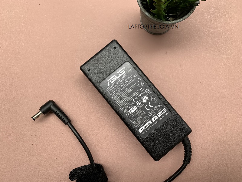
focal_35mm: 26
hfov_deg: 67.3
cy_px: 91
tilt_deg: -86.0
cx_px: 121
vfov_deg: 53.1
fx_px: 182
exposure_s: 1/171
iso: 25
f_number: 1.8
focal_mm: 4.25
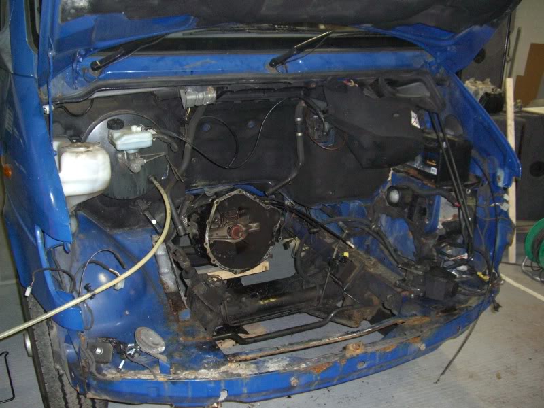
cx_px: 272
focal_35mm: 38
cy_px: 204
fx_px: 597
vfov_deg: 37.7
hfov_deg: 49.0
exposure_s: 1/60
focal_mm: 7.9
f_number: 2.8
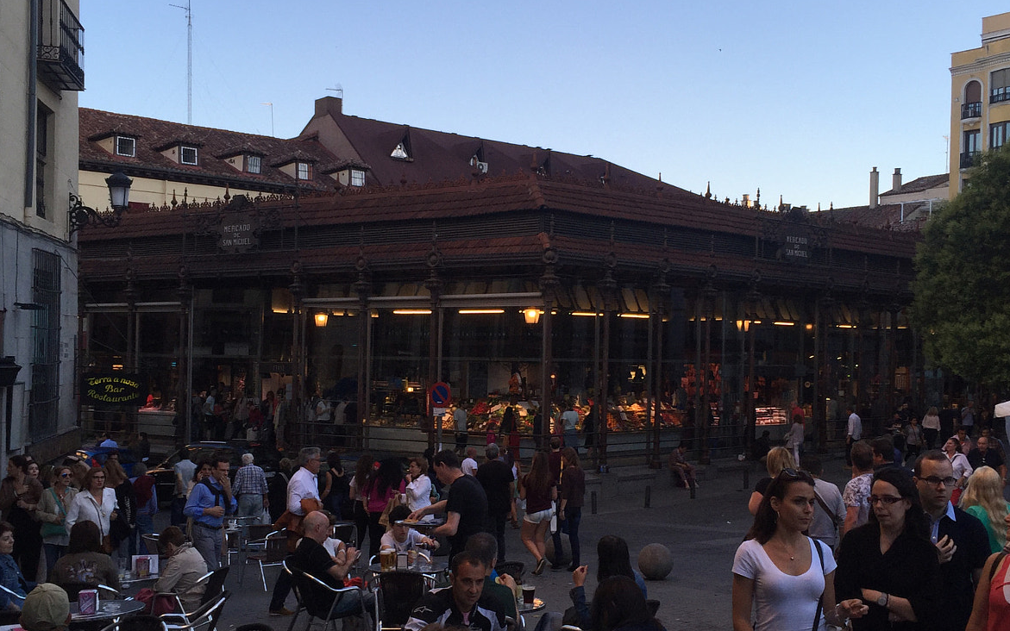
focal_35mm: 42
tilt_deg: +0.4
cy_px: 355
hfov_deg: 47.2
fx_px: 1156
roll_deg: -1.4
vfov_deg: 30.5
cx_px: 494
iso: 32
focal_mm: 4.15
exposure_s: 1/353
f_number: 2.2
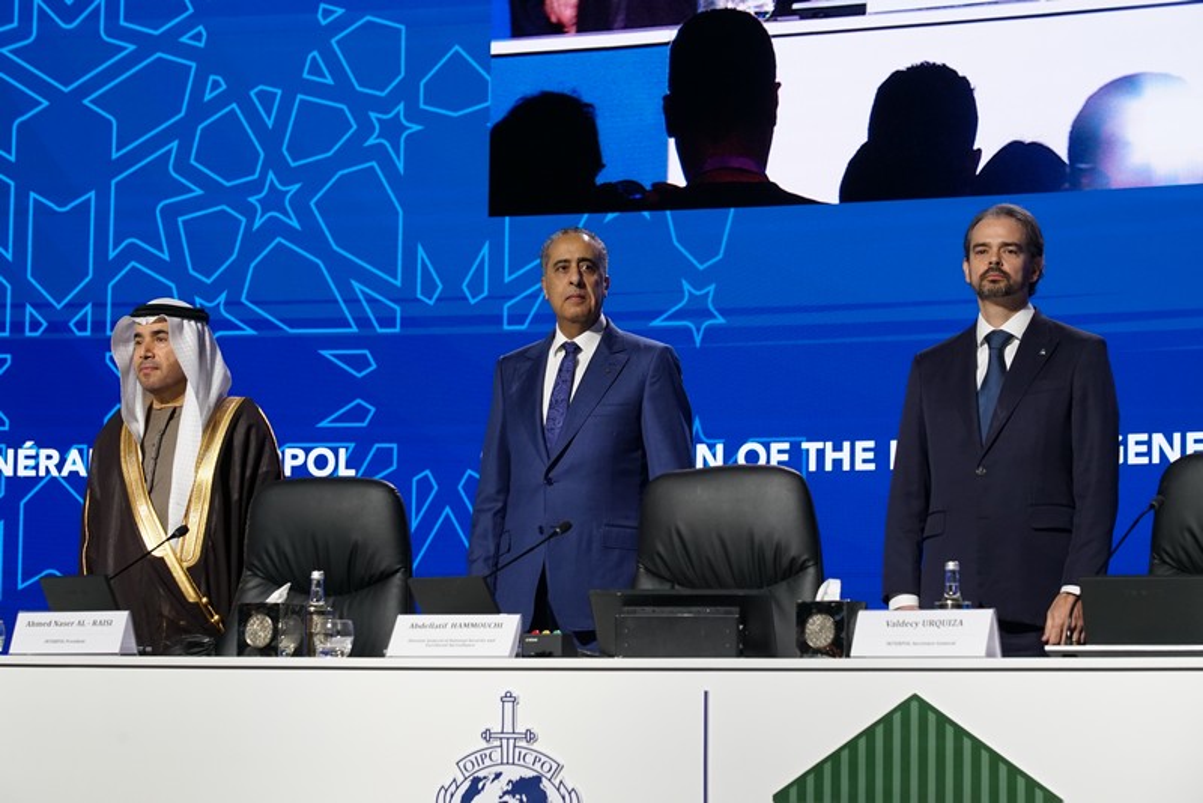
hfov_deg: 19.4
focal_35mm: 105
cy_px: 402
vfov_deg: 13.1
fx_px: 3510
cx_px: 602
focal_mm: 105
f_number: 8
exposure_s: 1/100
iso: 3200
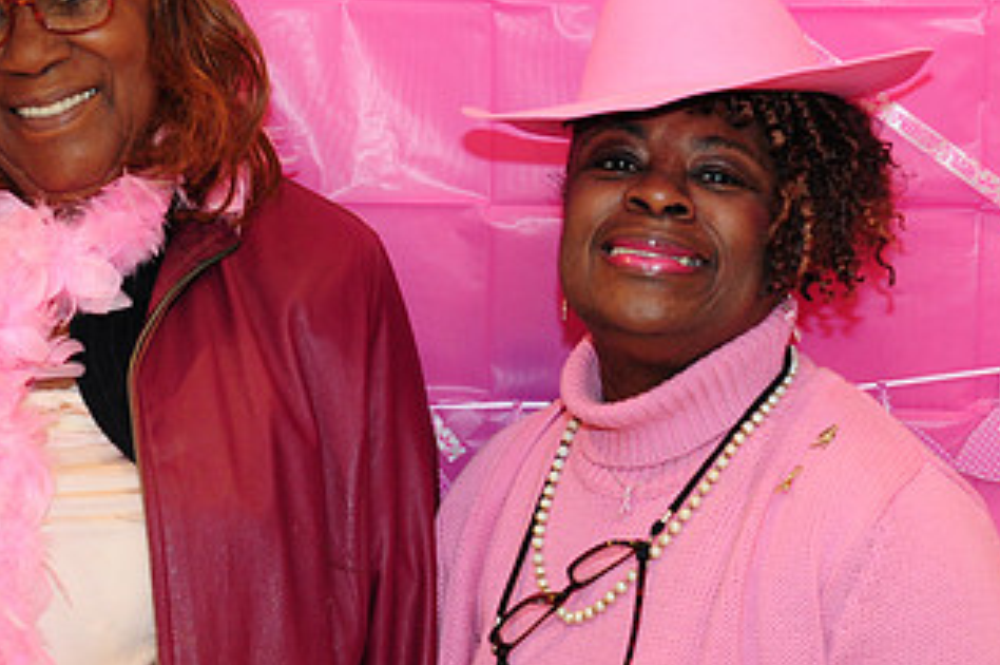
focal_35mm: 132
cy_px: 293
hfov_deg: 15.5
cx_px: 421
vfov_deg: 10.4
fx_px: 3663
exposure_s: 1/60
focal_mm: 48
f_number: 5.6
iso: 640
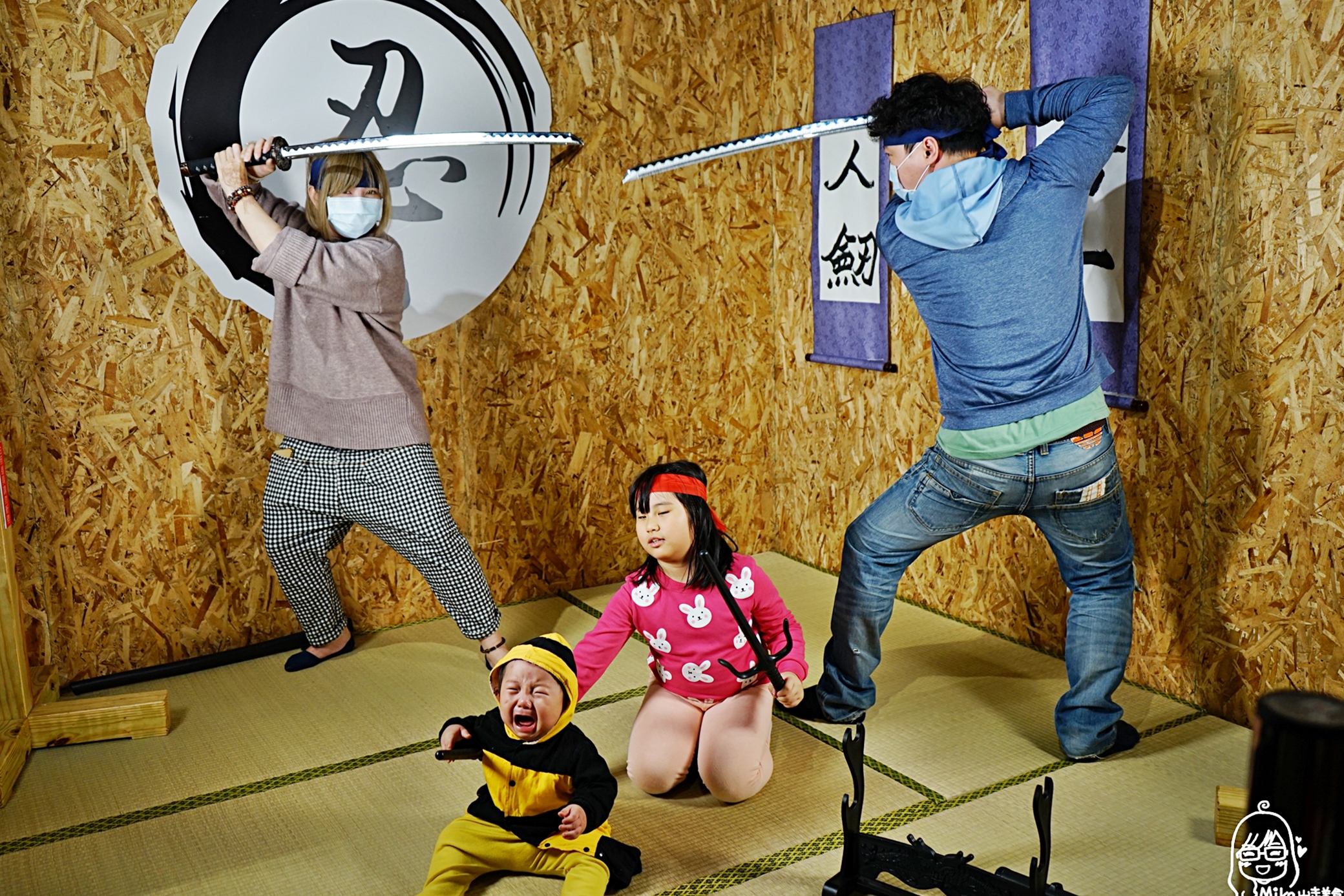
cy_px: 448
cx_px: 672
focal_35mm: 31
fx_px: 1157
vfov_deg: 42.3
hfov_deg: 60.3
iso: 500
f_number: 4
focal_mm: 31
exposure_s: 1/60
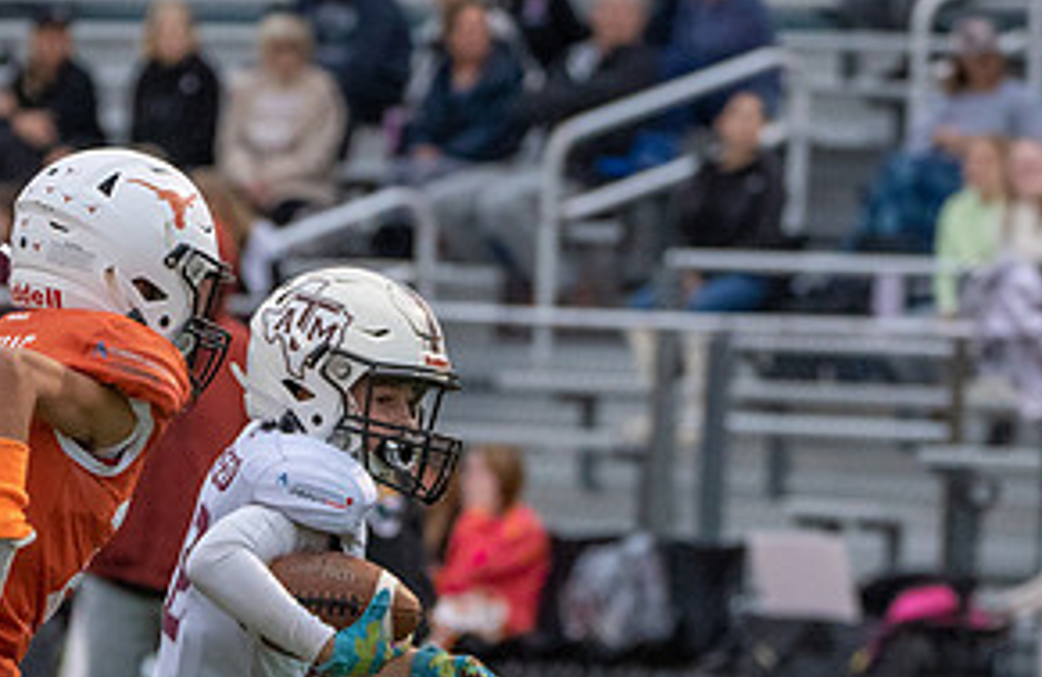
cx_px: 290
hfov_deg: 3.4
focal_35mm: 606
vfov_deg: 2.2
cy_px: 804
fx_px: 17401
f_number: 5.6
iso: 3200
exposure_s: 1/1000
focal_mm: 215
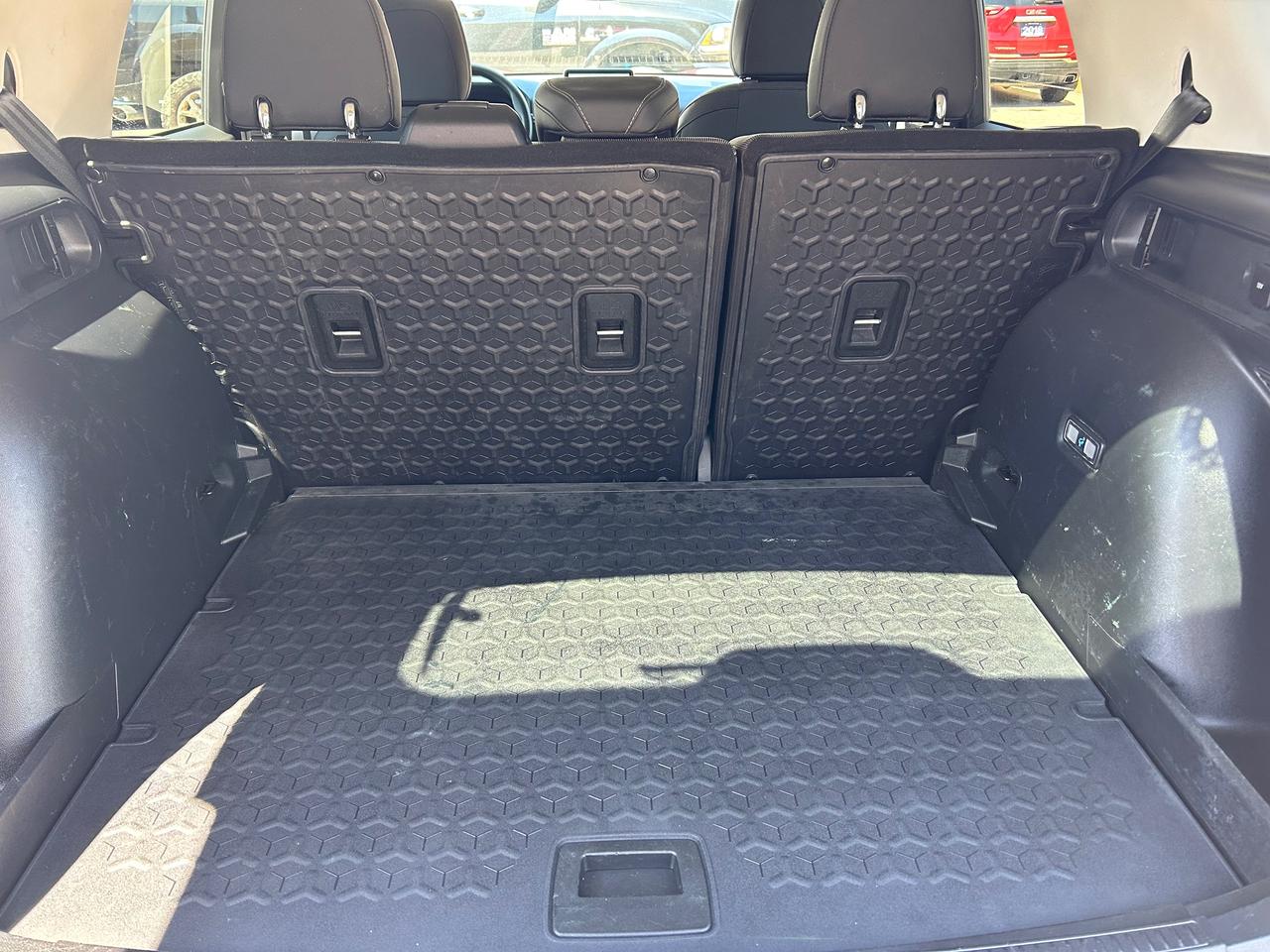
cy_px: 476
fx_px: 954
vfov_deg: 53.1
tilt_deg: -26.6
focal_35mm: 26
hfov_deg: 67.3
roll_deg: +1.4
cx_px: 635
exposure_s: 1/99
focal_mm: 5.7
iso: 125
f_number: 1.5
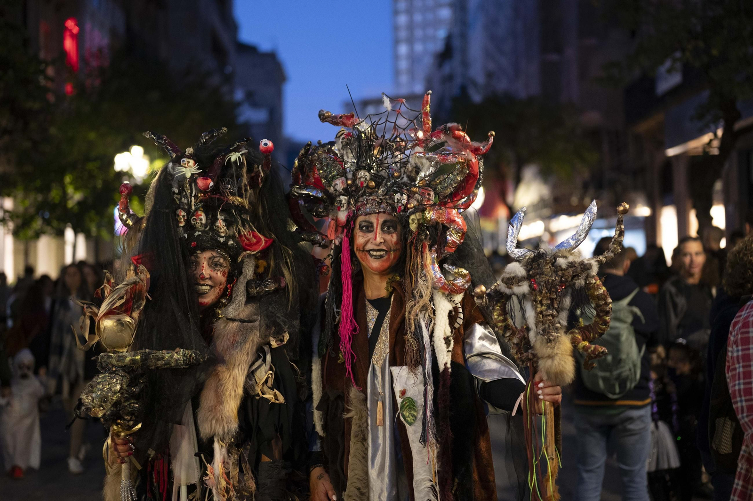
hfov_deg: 39.6
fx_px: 1045
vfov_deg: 27.0
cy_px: 250
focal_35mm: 50
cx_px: 376
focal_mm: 50
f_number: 1.8
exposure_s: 1/250
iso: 3200
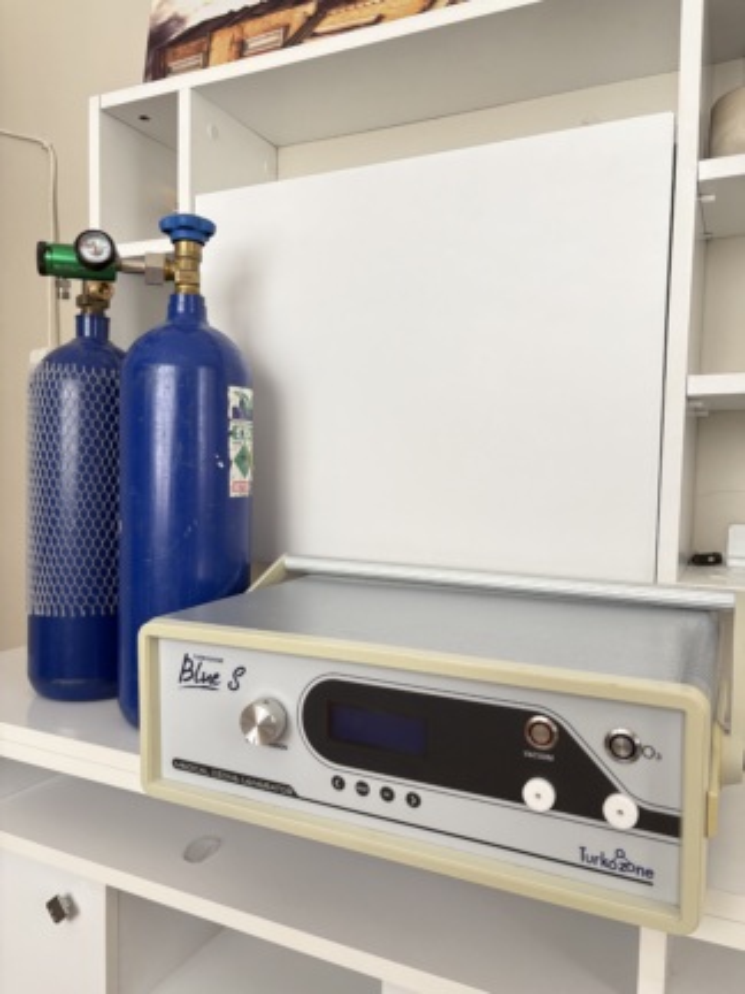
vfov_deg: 67.3
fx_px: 746
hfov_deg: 53.1
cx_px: 372
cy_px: 497
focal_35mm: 26
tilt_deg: -1.5
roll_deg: -0.6
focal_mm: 5.96
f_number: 1.6
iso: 125
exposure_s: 1/82
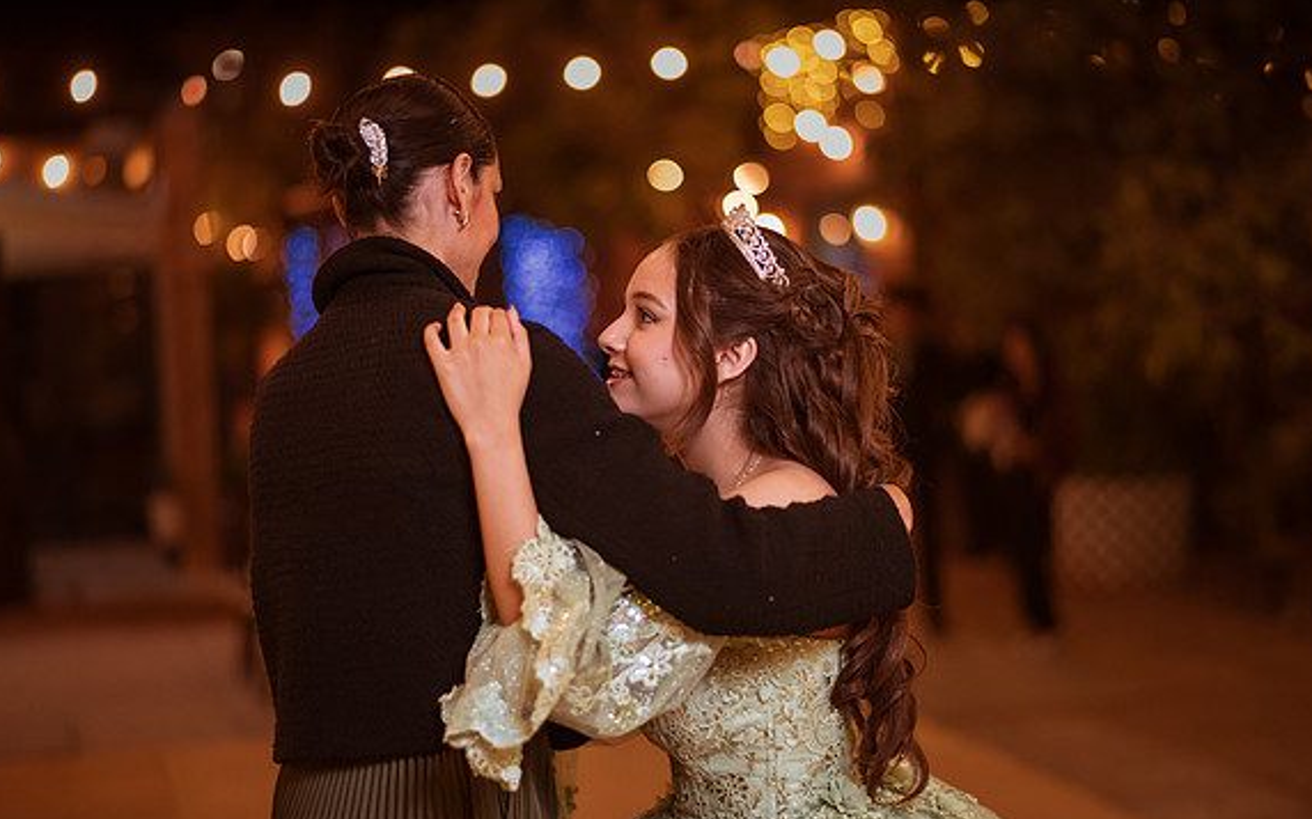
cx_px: 654
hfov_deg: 34.0
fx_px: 2145
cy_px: 426
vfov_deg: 21.6
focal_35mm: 60
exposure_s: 1/320
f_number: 1.4
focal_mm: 58
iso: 3200
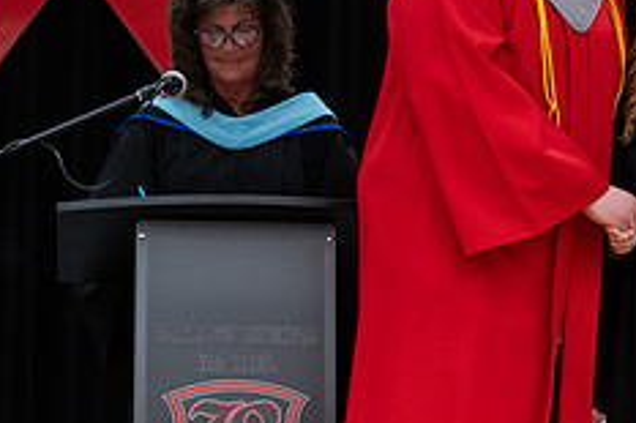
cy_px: 298
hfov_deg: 8.1
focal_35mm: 252
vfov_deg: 5.4
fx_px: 4449
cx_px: 593
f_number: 2.8
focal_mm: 85
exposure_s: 1/200
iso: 1000
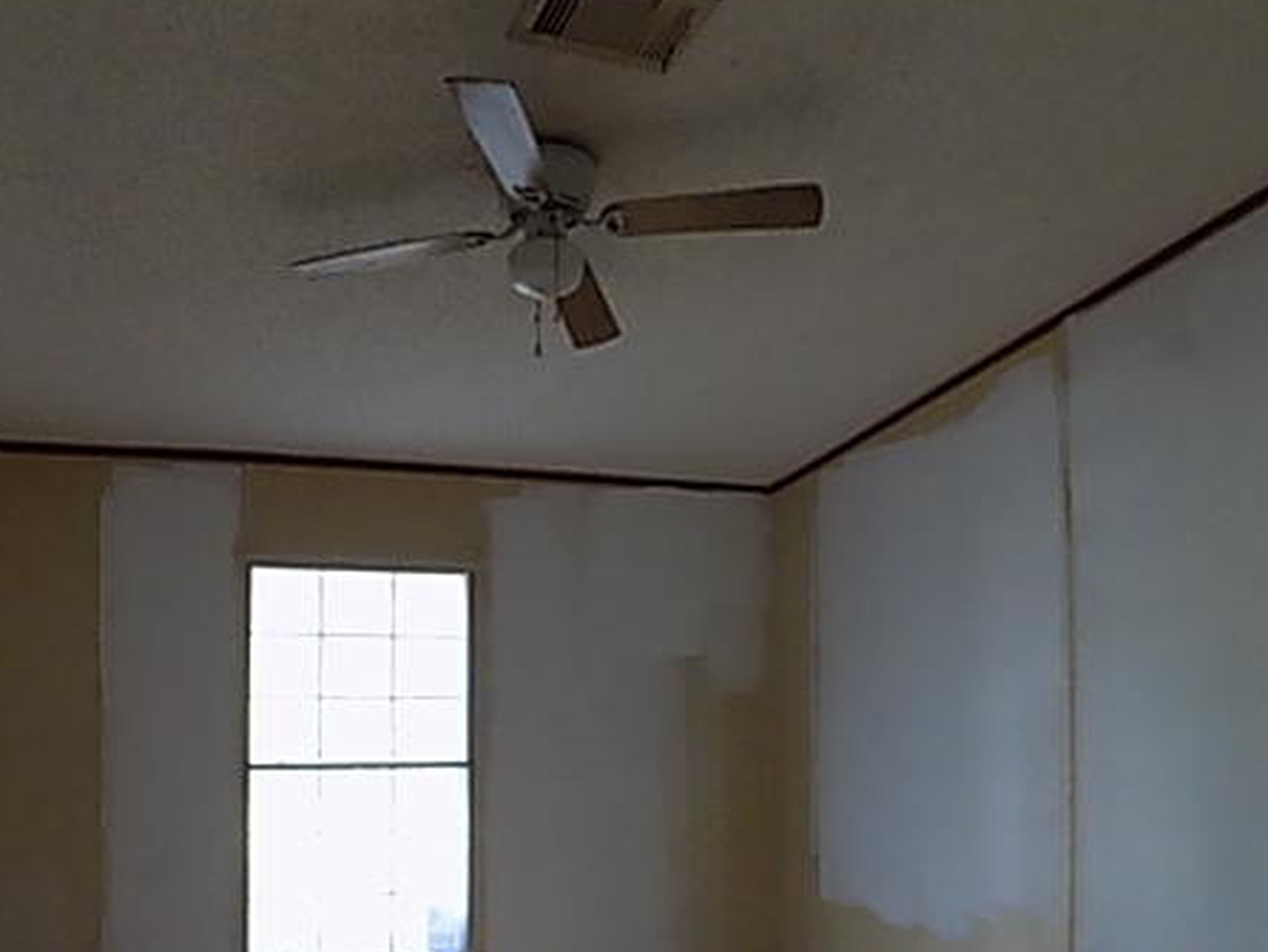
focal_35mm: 33
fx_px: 1209
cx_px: 549
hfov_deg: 55.1
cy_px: 668
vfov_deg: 42.1
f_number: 3.1
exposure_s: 1/30
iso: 400
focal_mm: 4
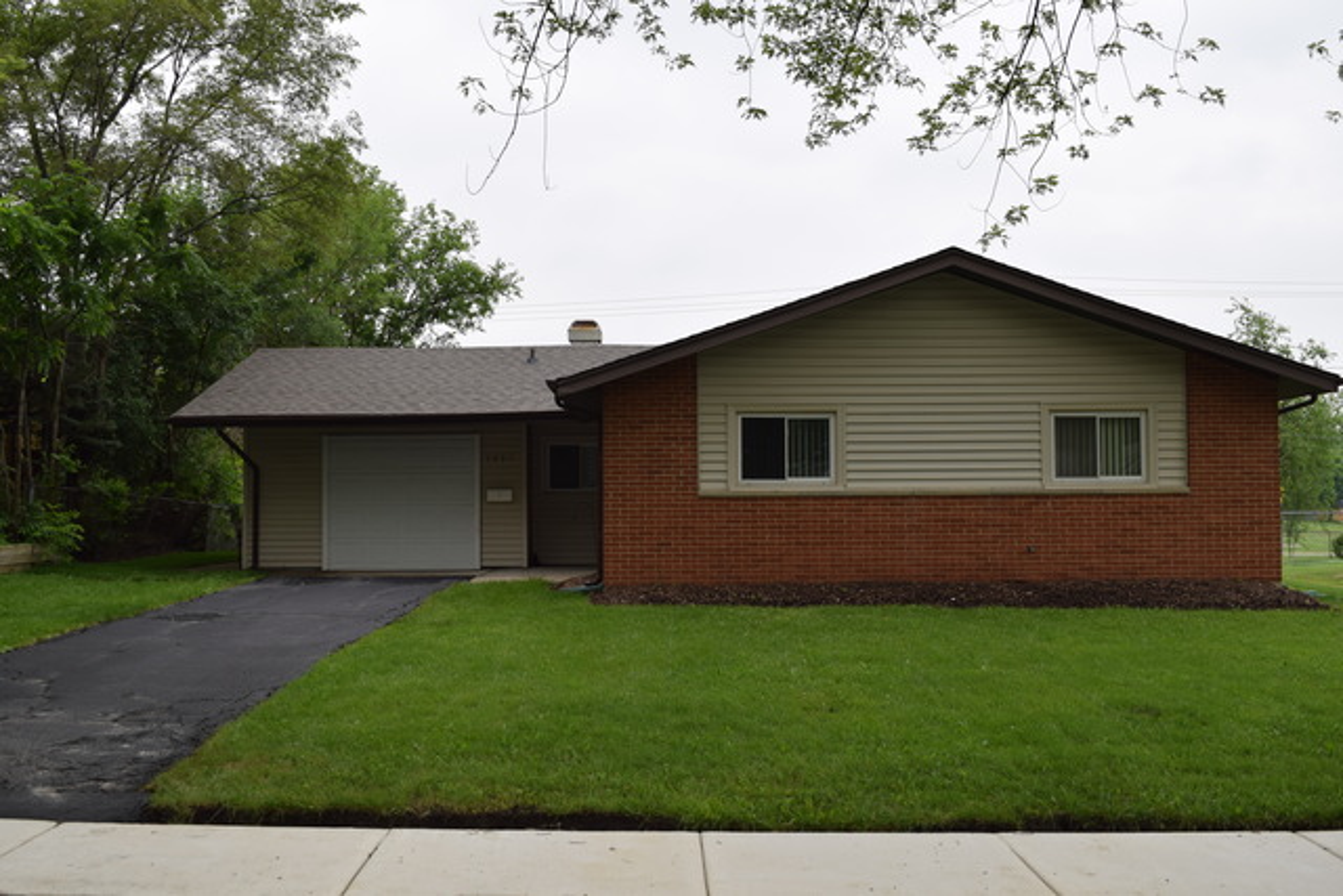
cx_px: 672
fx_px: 1399
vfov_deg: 35.5
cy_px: 448
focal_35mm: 38
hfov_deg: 51.3
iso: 100
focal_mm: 25
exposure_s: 1/160
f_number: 6.3
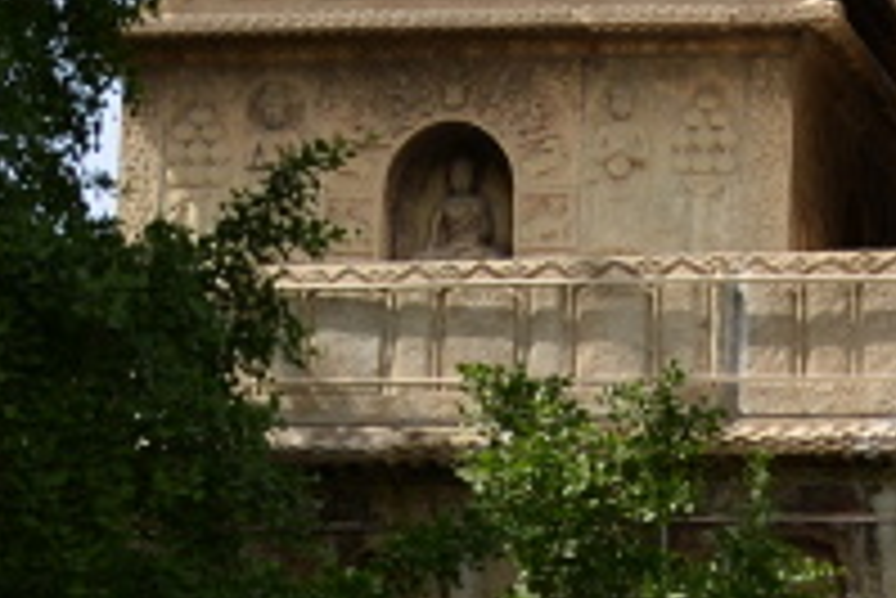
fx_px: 7497
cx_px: 1382
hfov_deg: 6.7
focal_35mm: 301
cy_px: -411
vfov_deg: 4.5
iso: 160
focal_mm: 50
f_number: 2.2
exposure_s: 1/4000
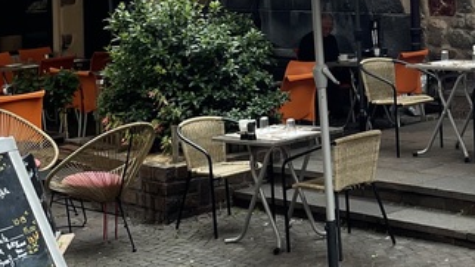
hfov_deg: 22.9
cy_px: -31
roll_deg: +0.9
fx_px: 1133
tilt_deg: -0.2
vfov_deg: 13.2
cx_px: 448
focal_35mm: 90
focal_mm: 4.2
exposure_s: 1/121
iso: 50
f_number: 1.6
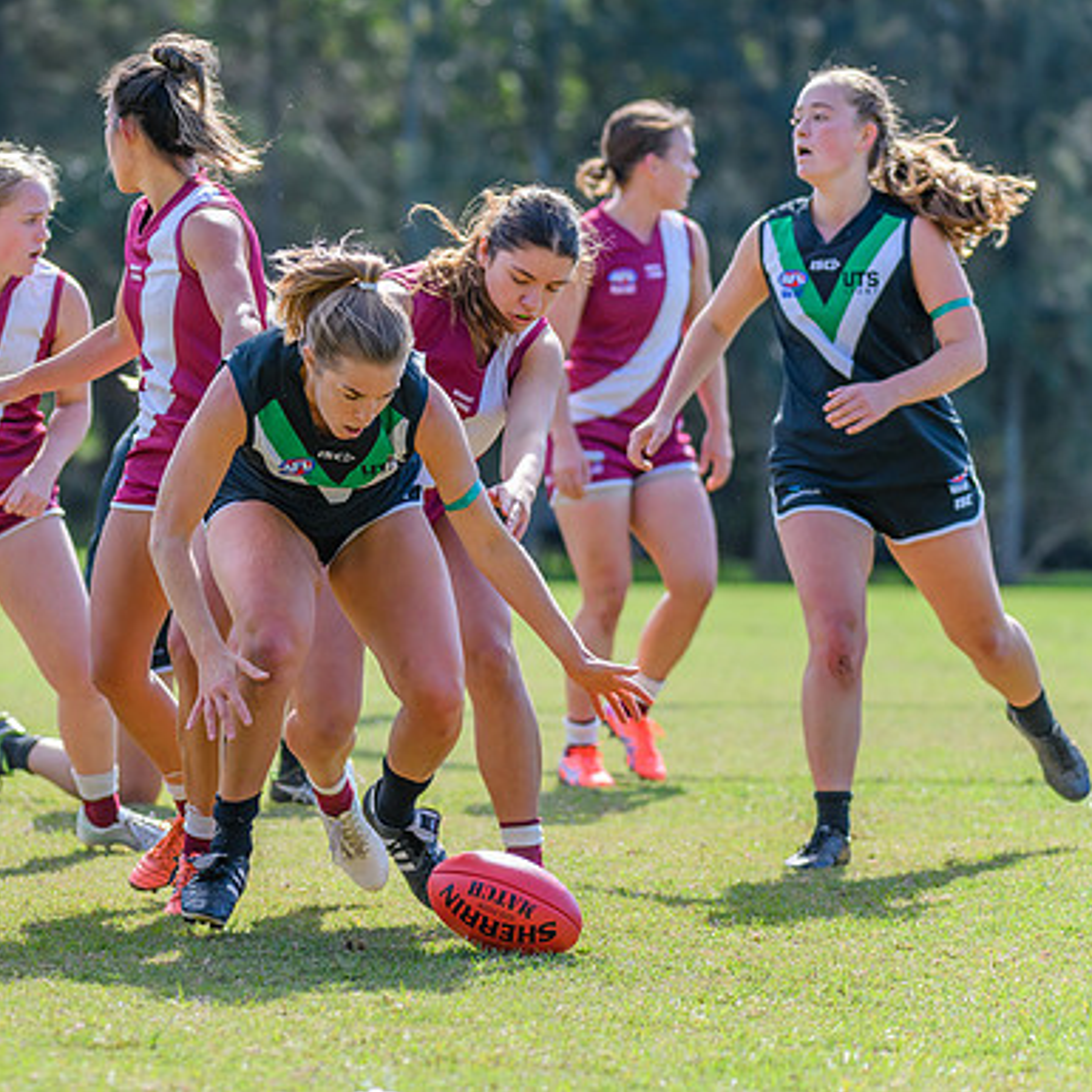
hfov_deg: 7.2
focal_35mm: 244
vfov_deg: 7.2
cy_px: 480
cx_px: 217
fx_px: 8708
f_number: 4
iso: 800
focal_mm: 170
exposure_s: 1/1250
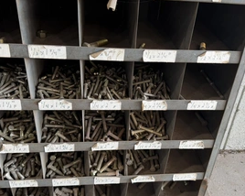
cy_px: 93
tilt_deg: -31.2
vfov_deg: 42.2
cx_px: 129
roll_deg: -4.9
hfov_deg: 51.5
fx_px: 254
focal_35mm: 35
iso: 125
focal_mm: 6.76
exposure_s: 1/60
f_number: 1.78
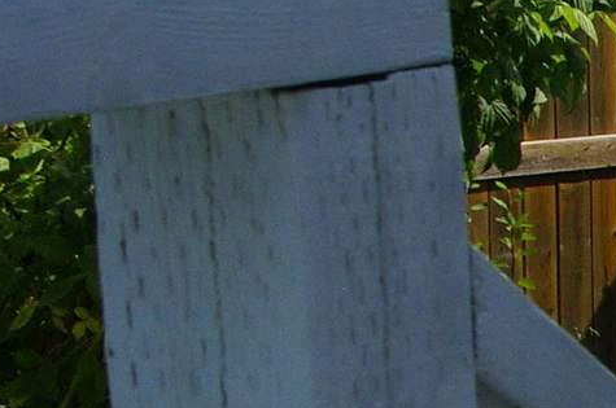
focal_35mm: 223
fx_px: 3813
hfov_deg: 8.5
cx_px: 1473
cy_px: 592
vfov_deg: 6.1
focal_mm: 23
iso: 400
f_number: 9.5
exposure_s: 1/500
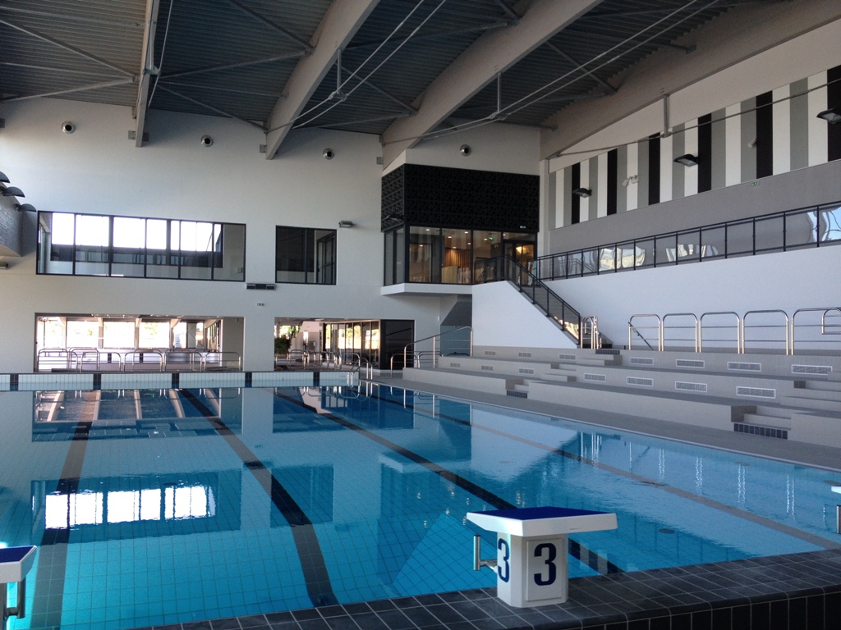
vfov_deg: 40.7
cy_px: 315
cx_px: 420
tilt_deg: -2.0
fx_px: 850
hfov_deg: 52.6
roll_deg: -0.3
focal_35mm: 35
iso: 50
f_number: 2.4
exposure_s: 1/60
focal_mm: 4.28
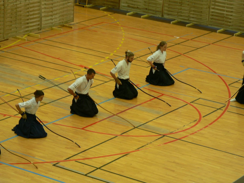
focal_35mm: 124
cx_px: 122
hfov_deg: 15.9
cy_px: 92
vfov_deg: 12.0
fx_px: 874
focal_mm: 20.7
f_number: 3.2
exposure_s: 1/30
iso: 150
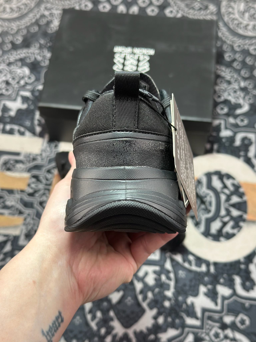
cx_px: 128
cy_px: 171
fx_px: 473
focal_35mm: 48
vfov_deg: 39.7
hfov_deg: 30.3
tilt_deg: -60.3
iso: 80
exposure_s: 1/213
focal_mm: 6.86
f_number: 1.78
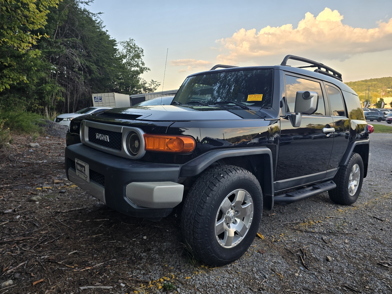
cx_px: 196
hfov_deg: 73.9
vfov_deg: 58.9
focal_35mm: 23
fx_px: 260
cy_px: 147
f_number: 1.7
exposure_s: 1/182
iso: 16
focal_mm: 6.3
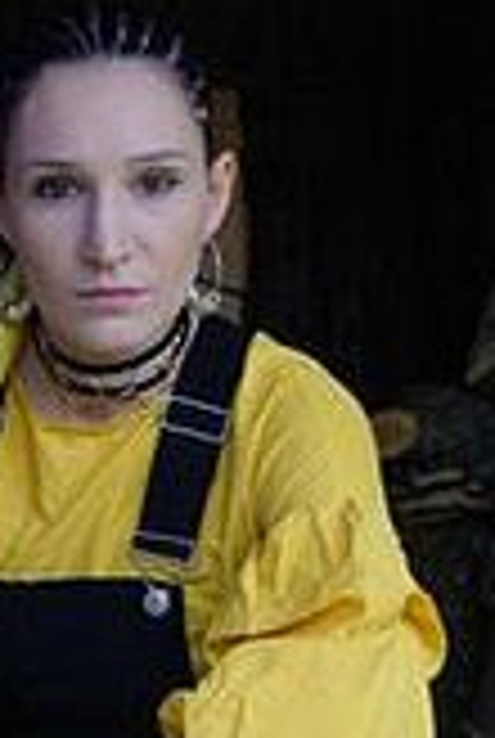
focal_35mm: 115
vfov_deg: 17.7
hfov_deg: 11.9
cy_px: 202
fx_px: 2362
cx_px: 68
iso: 100
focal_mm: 28
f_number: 4.5
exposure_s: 1/125
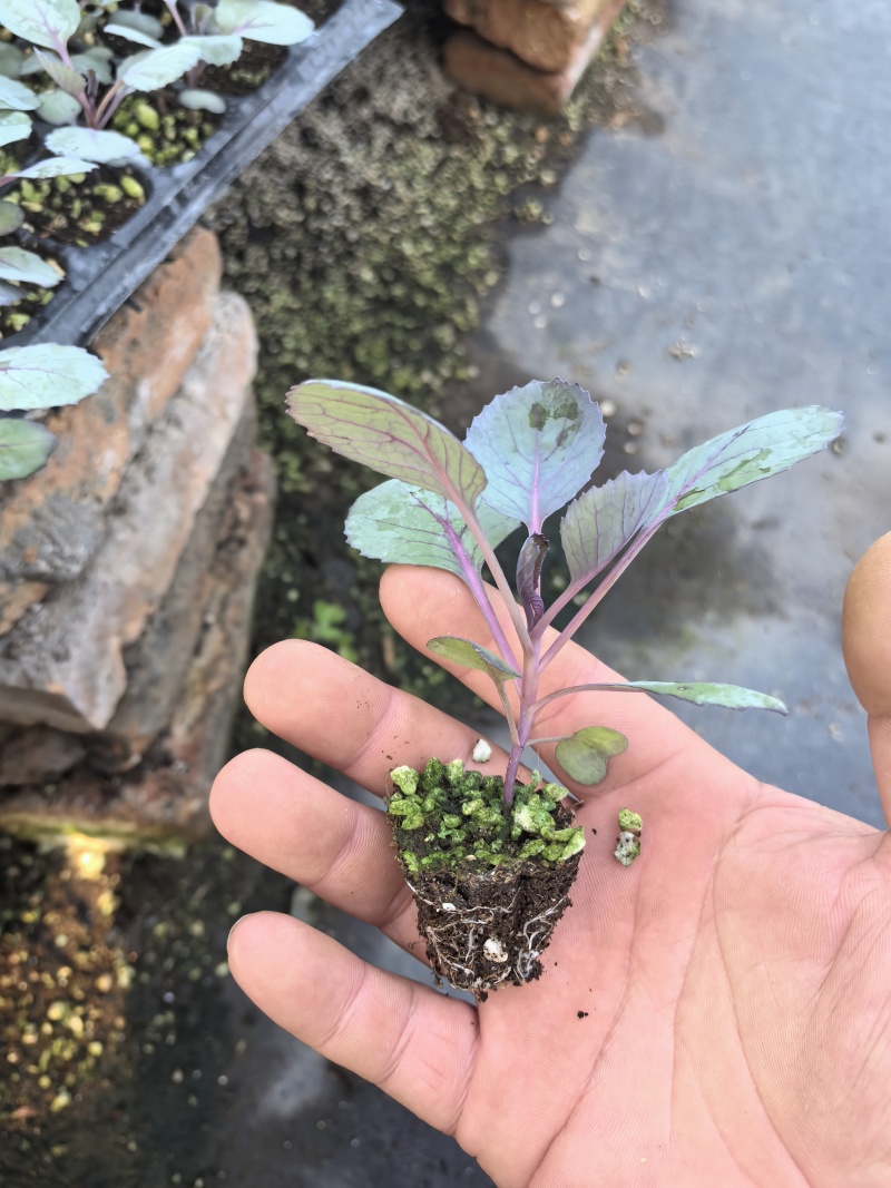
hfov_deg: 51.3
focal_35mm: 27
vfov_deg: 65.3
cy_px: 594
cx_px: 446
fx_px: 927
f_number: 2
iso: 50
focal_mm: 5.75
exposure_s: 1/119
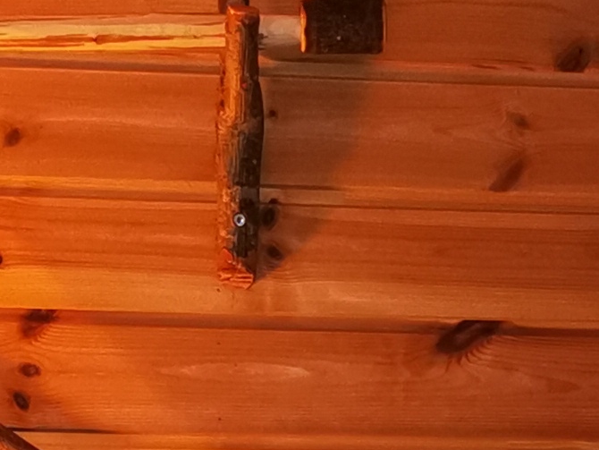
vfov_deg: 8.8
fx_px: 2545
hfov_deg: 13.3
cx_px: 594
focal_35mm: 147
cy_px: 1220
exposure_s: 1/33.3
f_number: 1.6
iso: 400
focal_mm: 5.56
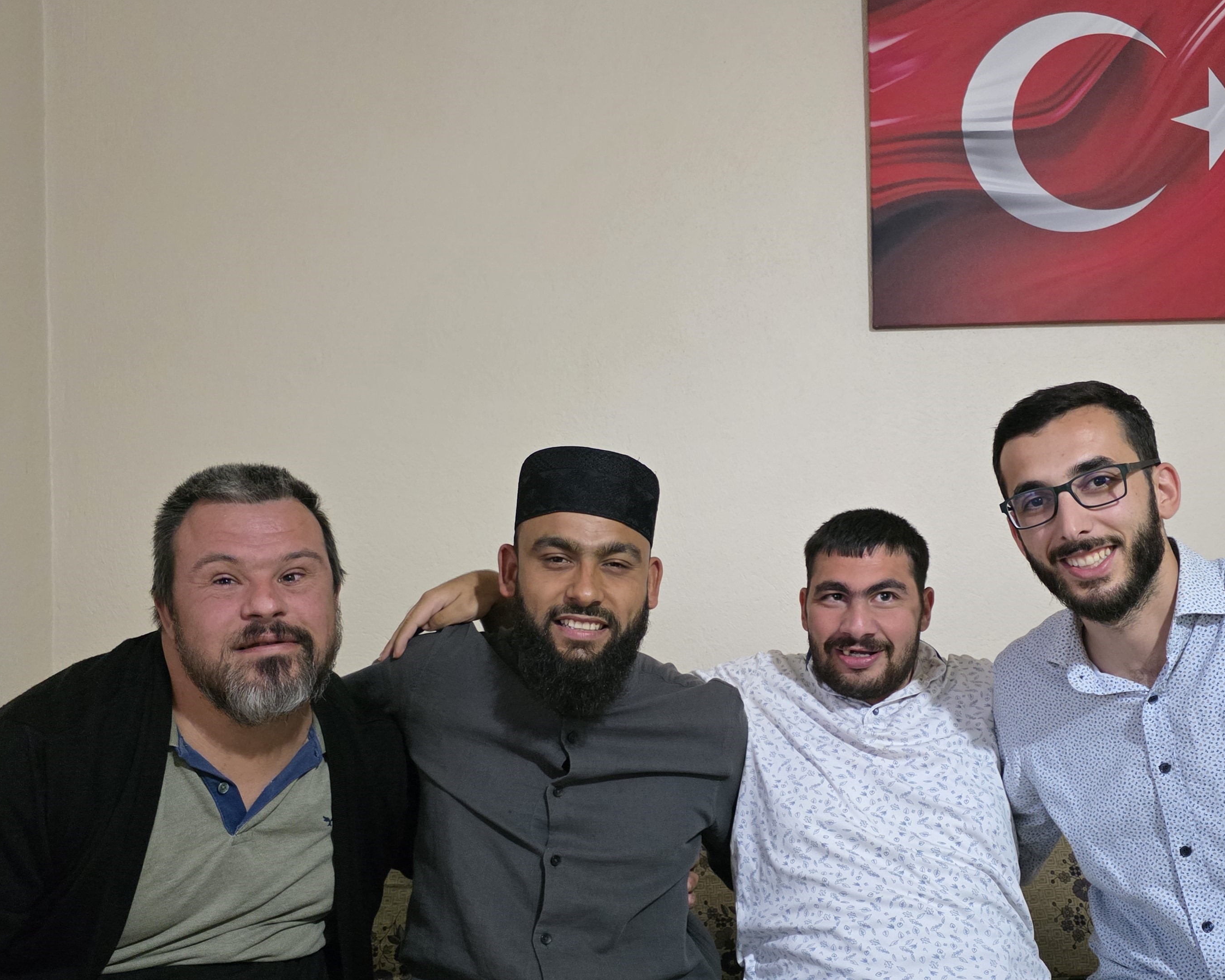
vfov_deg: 44.2
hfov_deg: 53.6
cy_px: 616
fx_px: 1196
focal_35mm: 33
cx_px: 765
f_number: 1.7
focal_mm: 6.3
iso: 1600
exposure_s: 1/100
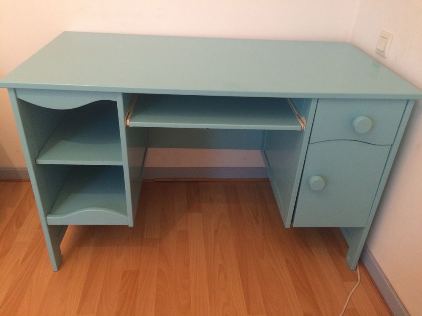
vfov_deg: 48.2
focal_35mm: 29
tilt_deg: -32.0
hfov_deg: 61.7
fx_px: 354
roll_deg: -2.7
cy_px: 158
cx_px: 211
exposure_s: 1/25
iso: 250
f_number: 2.2
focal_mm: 4.15
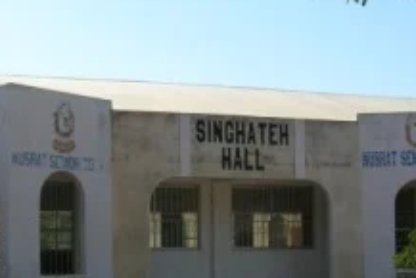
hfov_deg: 27.7
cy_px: 224
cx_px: 197
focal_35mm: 73
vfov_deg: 18.5
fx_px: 844
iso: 50
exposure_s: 1/356
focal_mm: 5.7
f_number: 4.9
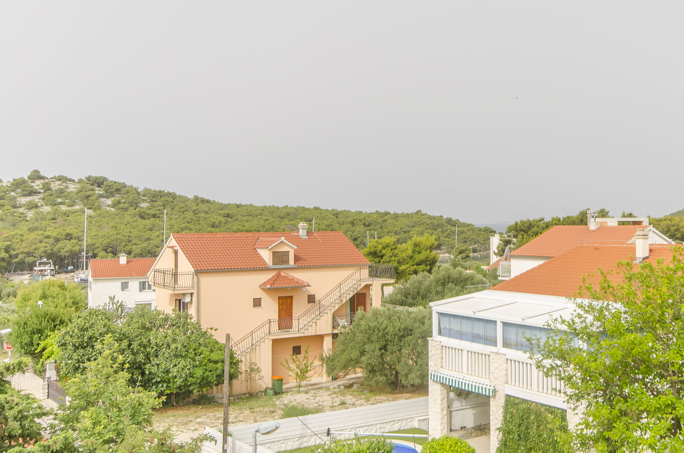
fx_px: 834
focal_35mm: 44
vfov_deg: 30.4
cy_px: 212
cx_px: 476
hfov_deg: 43.7
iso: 100
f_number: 8
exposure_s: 1/200
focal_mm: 20
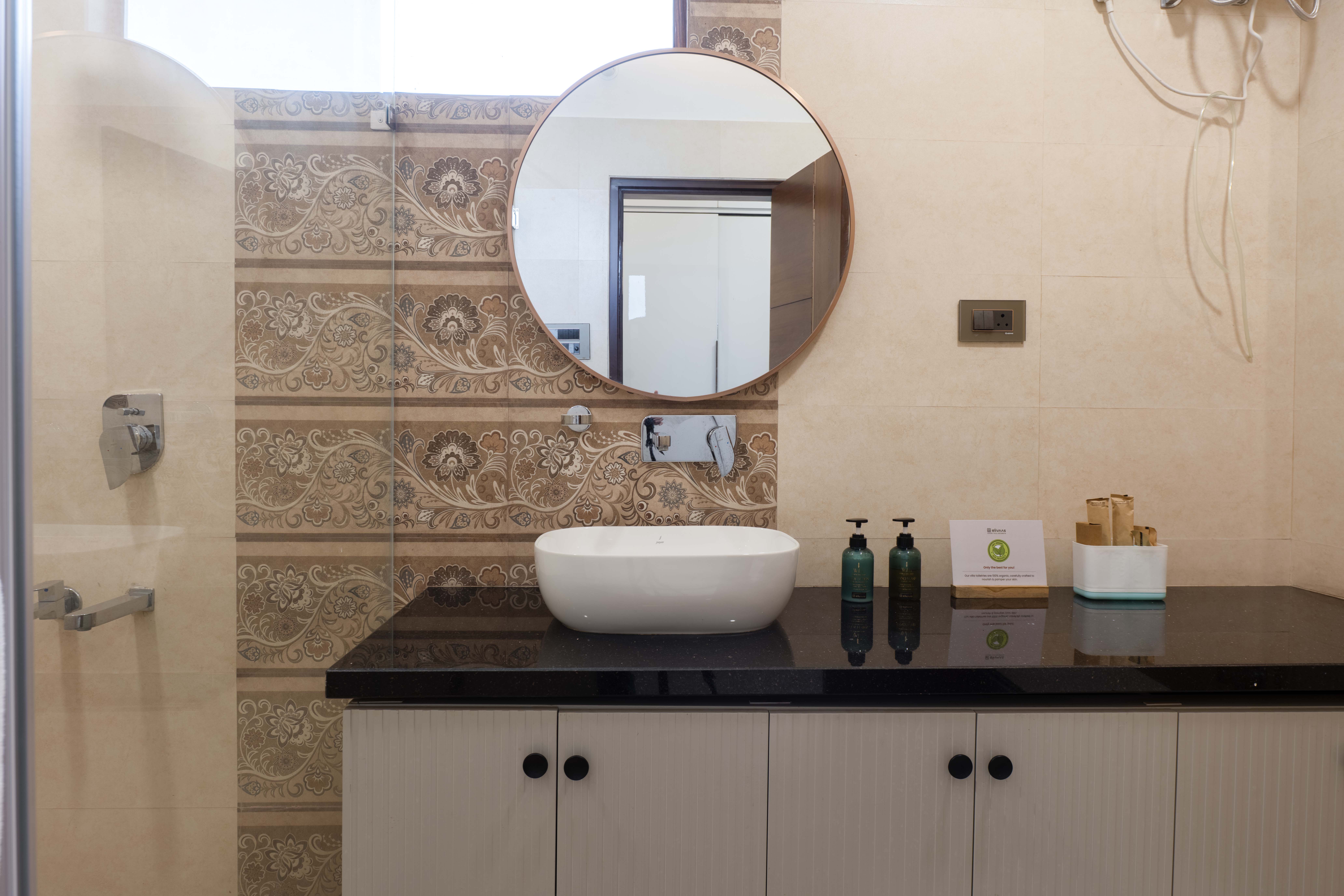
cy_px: 448
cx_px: 672
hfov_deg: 78.6
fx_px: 821
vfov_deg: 57.2
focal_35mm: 22
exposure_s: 1/13
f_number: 10
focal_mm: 22
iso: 125
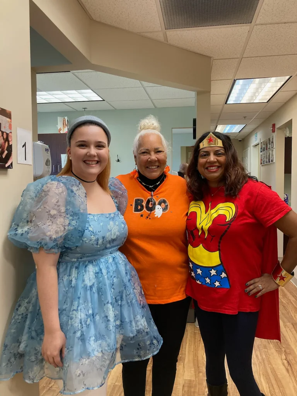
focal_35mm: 28
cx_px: 148
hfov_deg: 49.7
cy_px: 198
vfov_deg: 63.4
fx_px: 320
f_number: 1.8
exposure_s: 1/63
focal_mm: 3.99
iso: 80
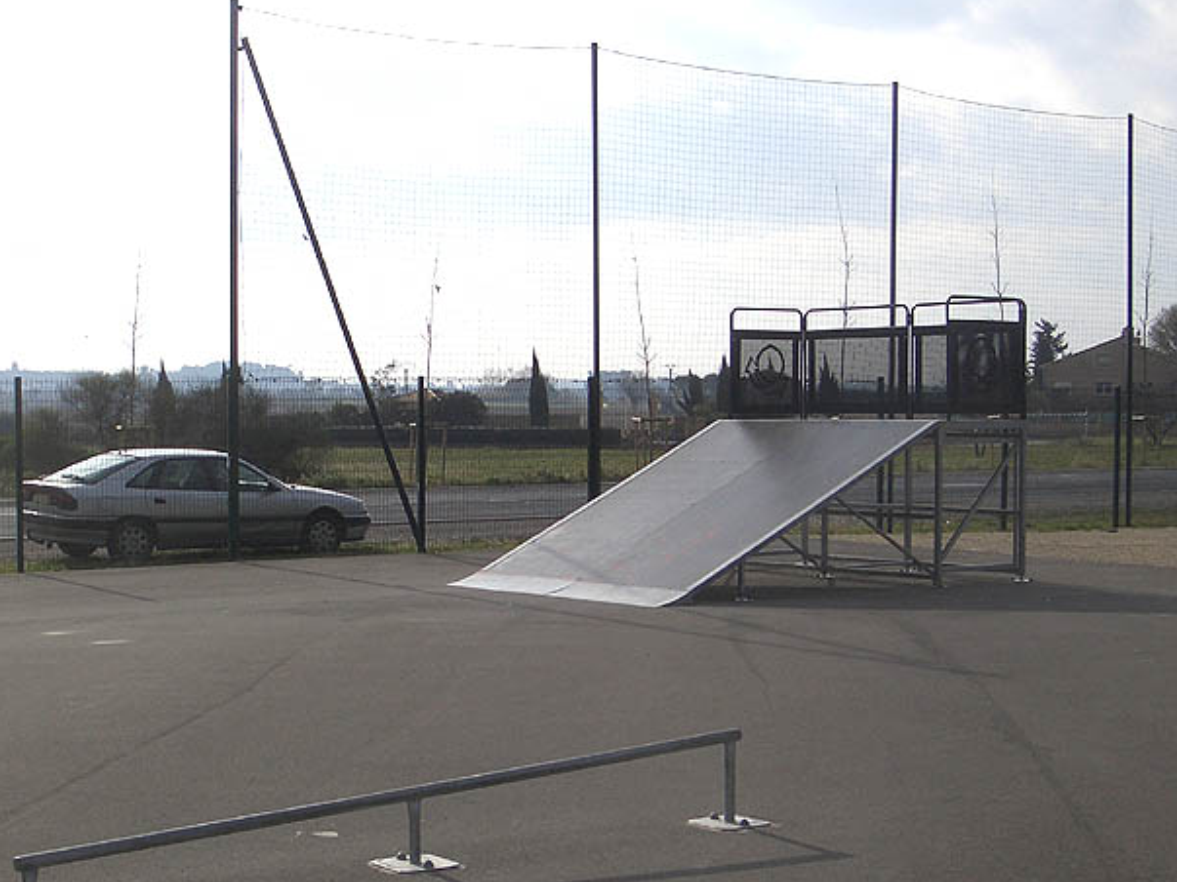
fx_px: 2210
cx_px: 463
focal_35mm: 65
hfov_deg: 29.7
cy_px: 500
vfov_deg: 22.6
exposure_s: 1/640
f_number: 5
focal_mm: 8.2
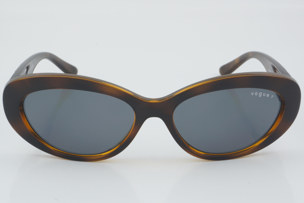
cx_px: 152
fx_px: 697
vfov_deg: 16.6
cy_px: 102
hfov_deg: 24.6
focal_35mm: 82
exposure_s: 1/3
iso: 100
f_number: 32
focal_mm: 55
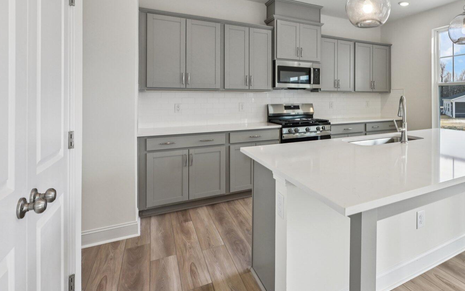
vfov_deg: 53.7
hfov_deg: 73.4
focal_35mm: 22
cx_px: 355
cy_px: 91
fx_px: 279
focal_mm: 14
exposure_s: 1/60
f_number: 8
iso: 100
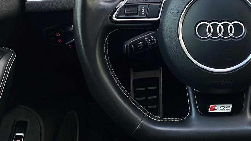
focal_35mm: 49
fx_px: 326
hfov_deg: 39.7
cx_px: 215
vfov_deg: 23.3
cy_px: -5
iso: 125
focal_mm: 4.25
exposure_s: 1/62
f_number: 1.8
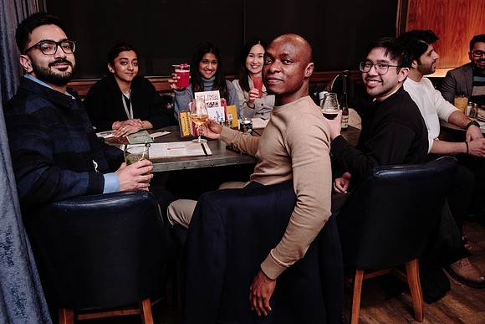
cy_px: 149
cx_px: 222
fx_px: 403
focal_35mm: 30
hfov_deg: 61.9
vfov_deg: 43.7
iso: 800
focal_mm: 16
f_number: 3.2
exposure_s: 1/80
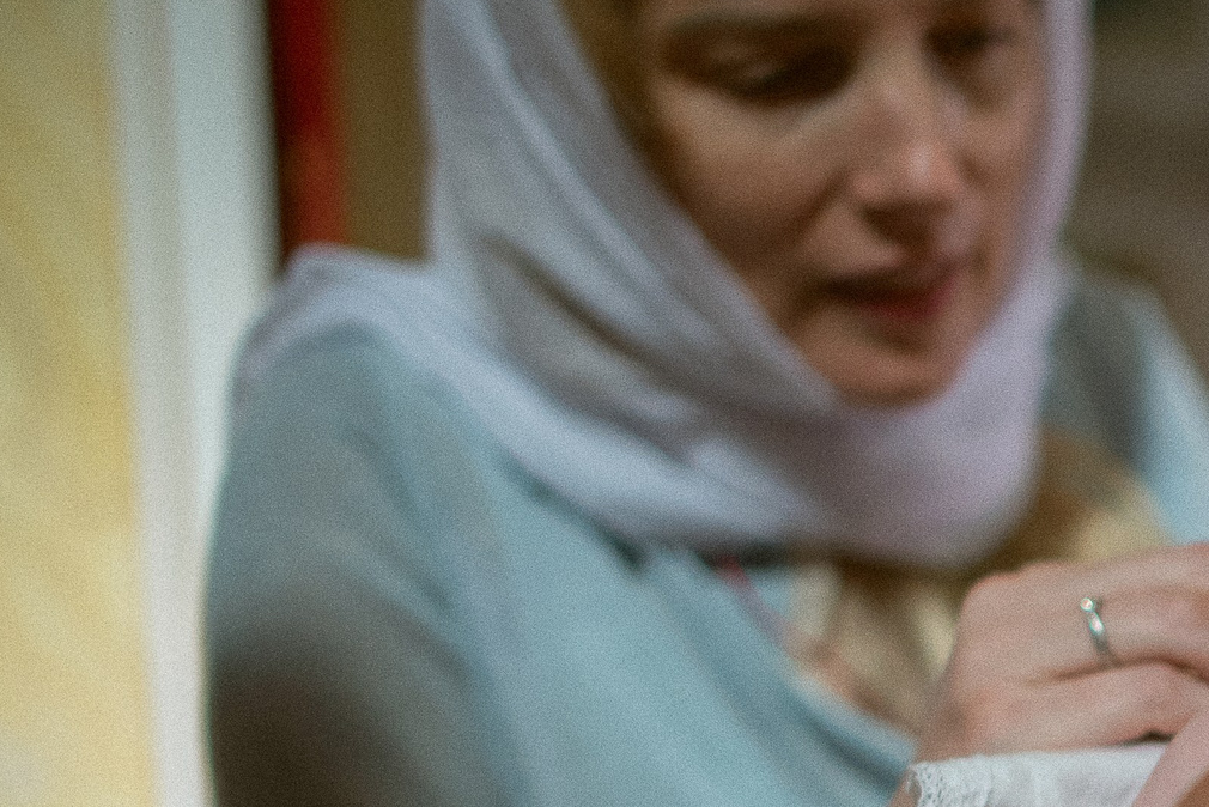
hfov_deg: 25.1
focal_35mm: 71
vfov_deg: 18.5
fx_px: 2385
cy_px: 884
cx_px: 1512
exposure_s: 1/250
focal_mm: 28
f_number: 1.8
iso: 640
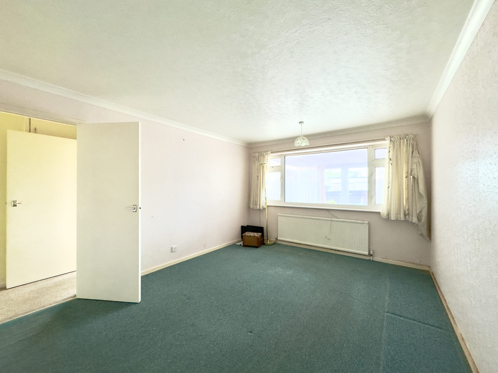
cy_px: 186
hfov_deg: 102.1
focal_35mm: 14
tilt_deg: +1.1
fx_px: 201
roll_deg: -0.5
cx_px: 249
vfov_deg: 85.7
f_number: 2.2
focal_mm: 2.22
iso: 320
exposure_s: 1/99
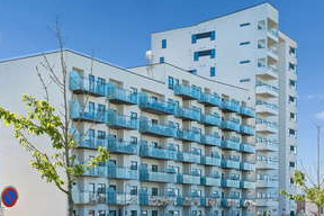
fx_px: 603
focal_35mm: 67
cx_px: 158
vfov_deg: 20.2
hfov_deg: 30.1
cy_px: 143
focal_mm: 46
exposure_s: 1/1000
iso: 400
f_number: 5.6
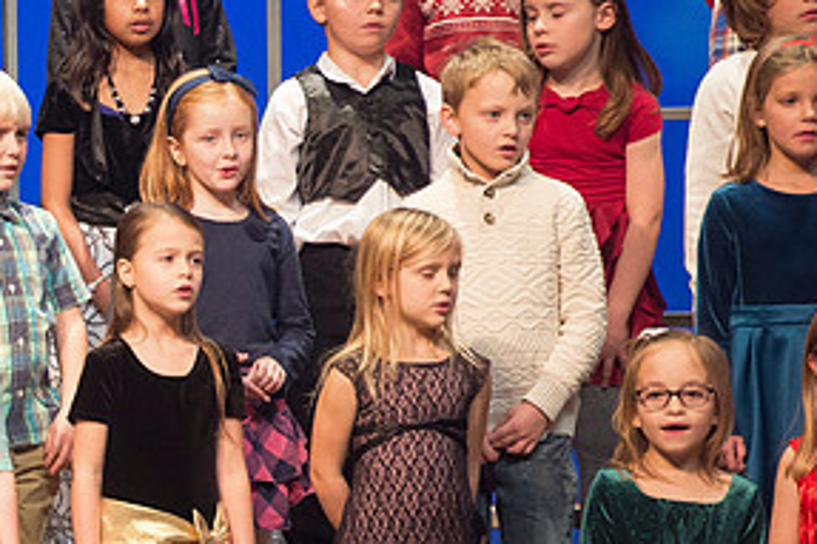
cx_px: -357
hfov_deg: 3.5
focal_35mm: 595
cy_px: 408
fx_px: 13495
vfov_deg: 2.3
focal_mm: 200
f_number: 2.8
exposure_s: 1/200
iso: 2500
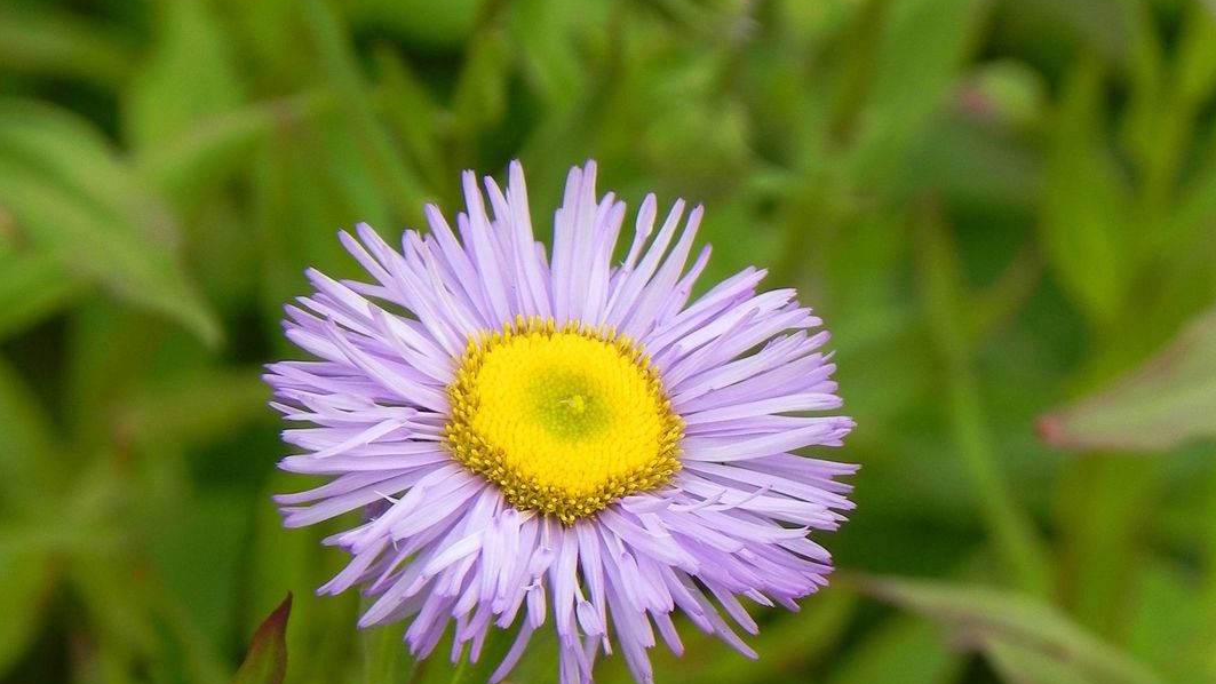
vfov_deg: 4.5
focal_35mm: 270
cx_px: 609
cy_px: 443
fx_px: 8706
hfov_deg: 8.0
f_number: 5
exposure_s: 1/500
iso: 160
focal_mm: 44
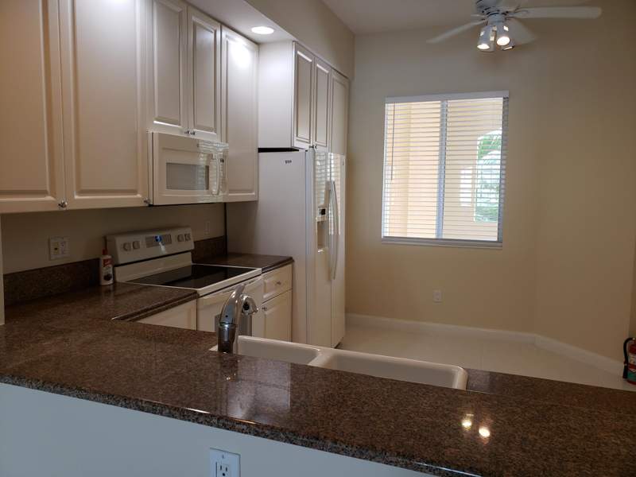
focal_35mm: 26
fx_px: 478
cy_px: 238
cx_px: 318
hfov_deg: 67.3
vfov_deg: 53.1
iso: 100
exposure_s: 1/60
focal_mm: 4.3
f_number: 2.4
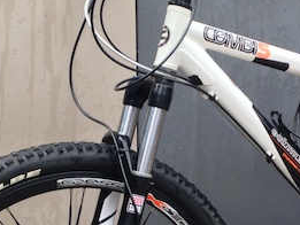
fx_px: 876
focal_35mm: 101
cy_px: 166
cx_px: 249
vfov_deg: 14.6
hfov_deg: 19.2
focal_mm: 4.12
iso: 50
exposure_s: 1/120
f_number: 2.4
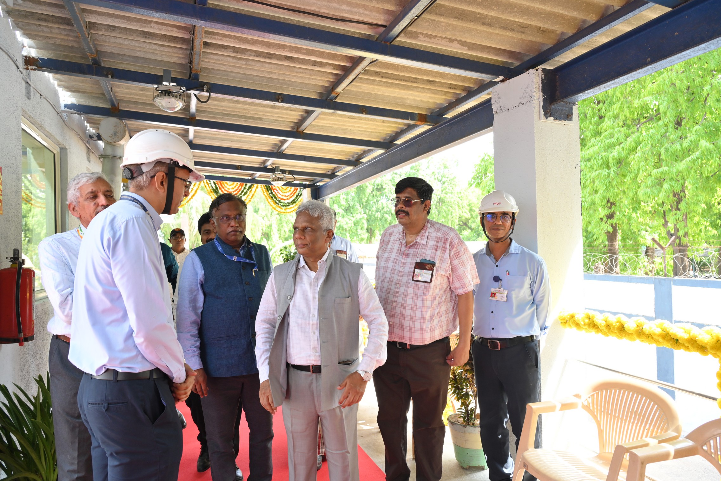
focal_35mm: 24
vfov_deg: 53.1
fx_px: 481
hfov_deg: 73.7
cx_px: 360
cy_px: 240
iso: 640
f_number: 5
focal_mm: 24
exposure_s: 1/160
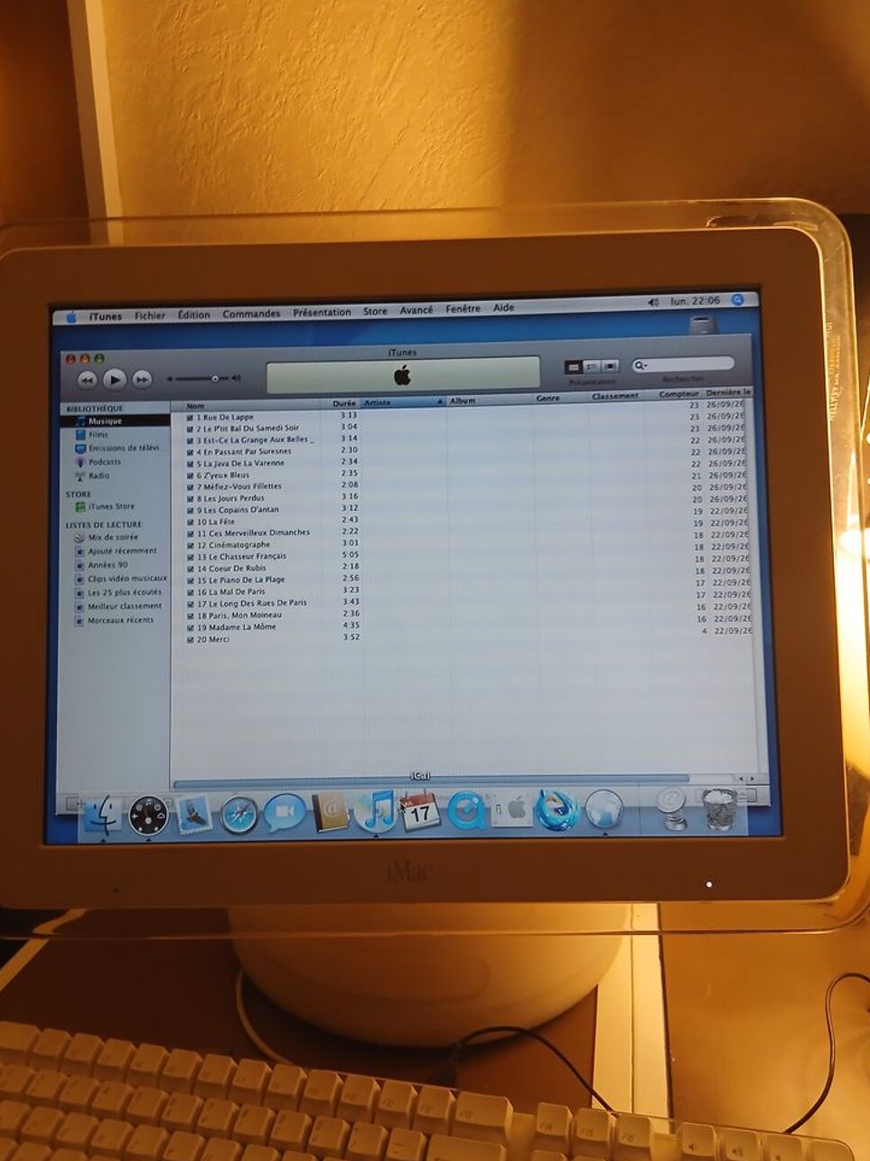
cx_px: 429
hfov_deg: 51.4
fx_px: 905
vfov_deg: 65.3
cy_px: 589
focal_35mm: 27
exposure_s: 1/33.3
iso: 320
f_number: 1.8
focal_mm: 3.98
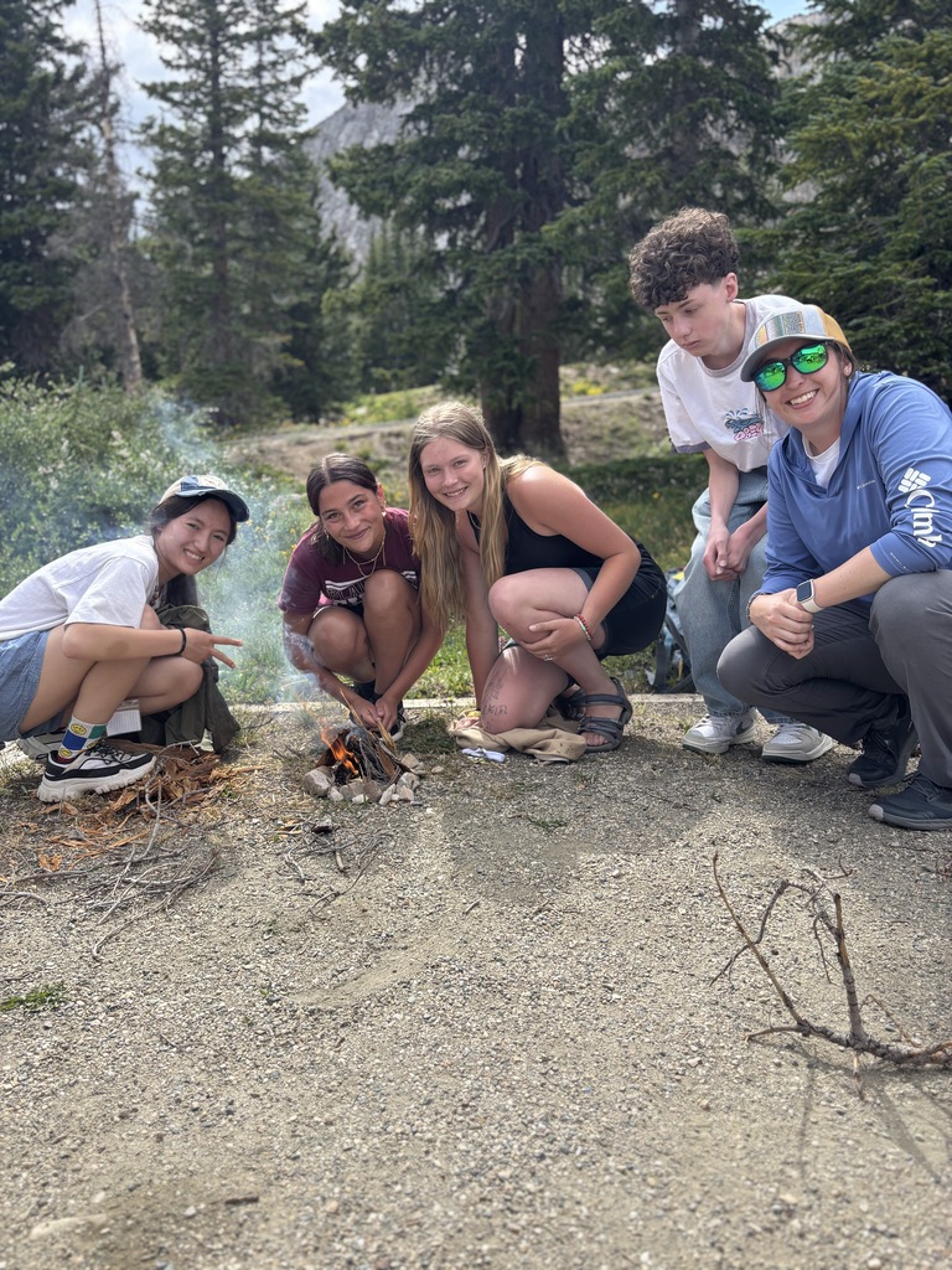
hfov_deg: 53.1
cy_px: 635
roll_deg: +1.7
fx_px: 953
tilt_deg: -7.2
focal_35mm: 26
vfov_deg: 67.3
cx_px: 476
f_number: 1.6
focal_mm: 5.96
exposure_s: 1/1205
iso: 50
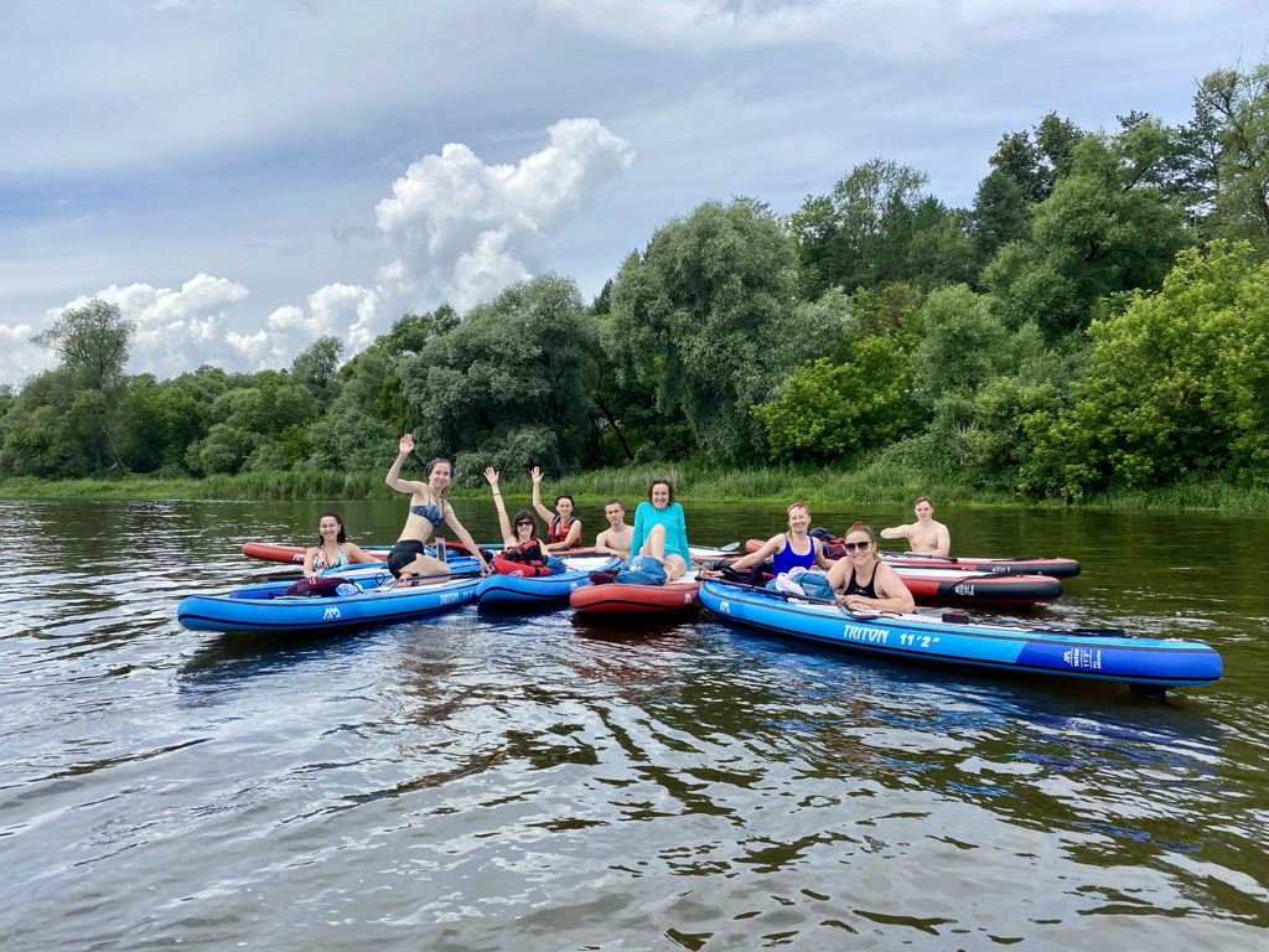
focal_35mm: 26
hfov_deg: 67.3
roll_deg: -0.3
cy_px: 476
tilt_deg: -0.9
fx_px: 953
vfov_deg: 53.1
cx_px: 634
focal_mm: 4.25
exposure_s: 1/3125
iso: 32
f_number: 1.8
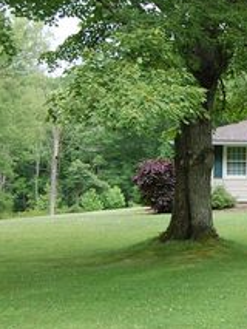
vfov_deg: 22.2
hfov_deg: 15.6
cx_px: 358
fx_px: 836
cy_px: 136
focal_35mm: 88
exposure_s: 1/125
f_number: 5.6
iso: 200
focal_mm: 26
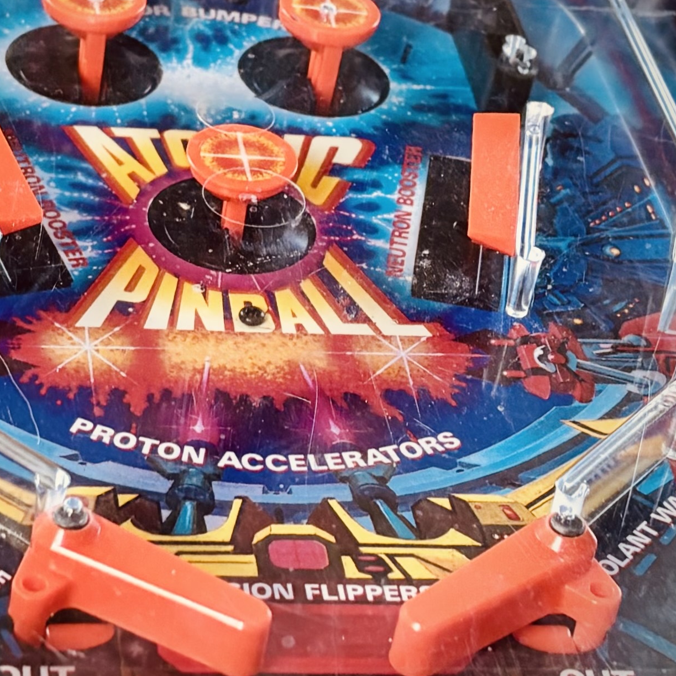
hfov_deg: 51.9
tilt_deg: -33.2
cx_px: 249
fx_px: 685
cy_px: 340
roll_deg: -1.8
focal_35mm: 31
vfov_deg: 52.5
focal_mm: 5.96
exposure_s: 1/60
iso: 320
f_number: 1.6
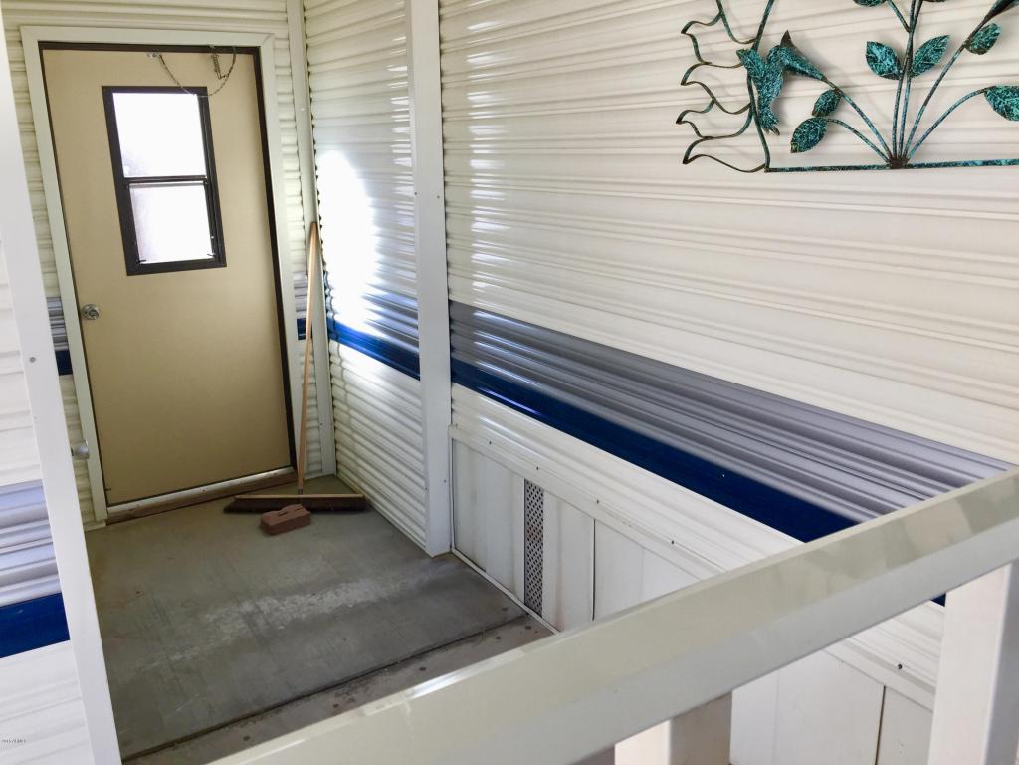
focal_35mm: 29
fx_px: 854
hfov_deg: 61.7
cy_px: 382
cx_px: 510
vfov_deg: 48.2
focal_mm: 4.15
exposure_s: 1/120
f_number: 2.2
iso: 50
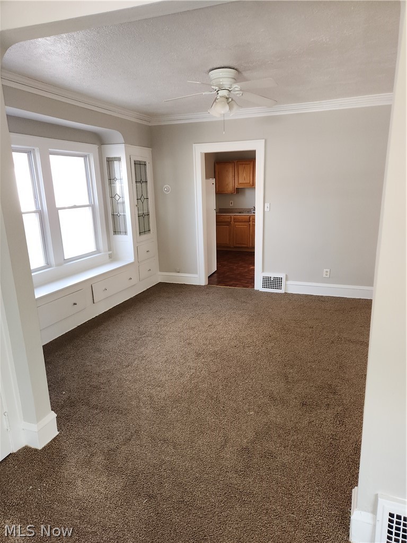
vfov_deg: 73.9
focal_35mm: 23
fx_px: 361
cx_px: 204
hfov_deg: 58.9
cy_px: 272
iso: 100
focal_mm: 5.4
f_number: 1.8
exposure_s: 1/60
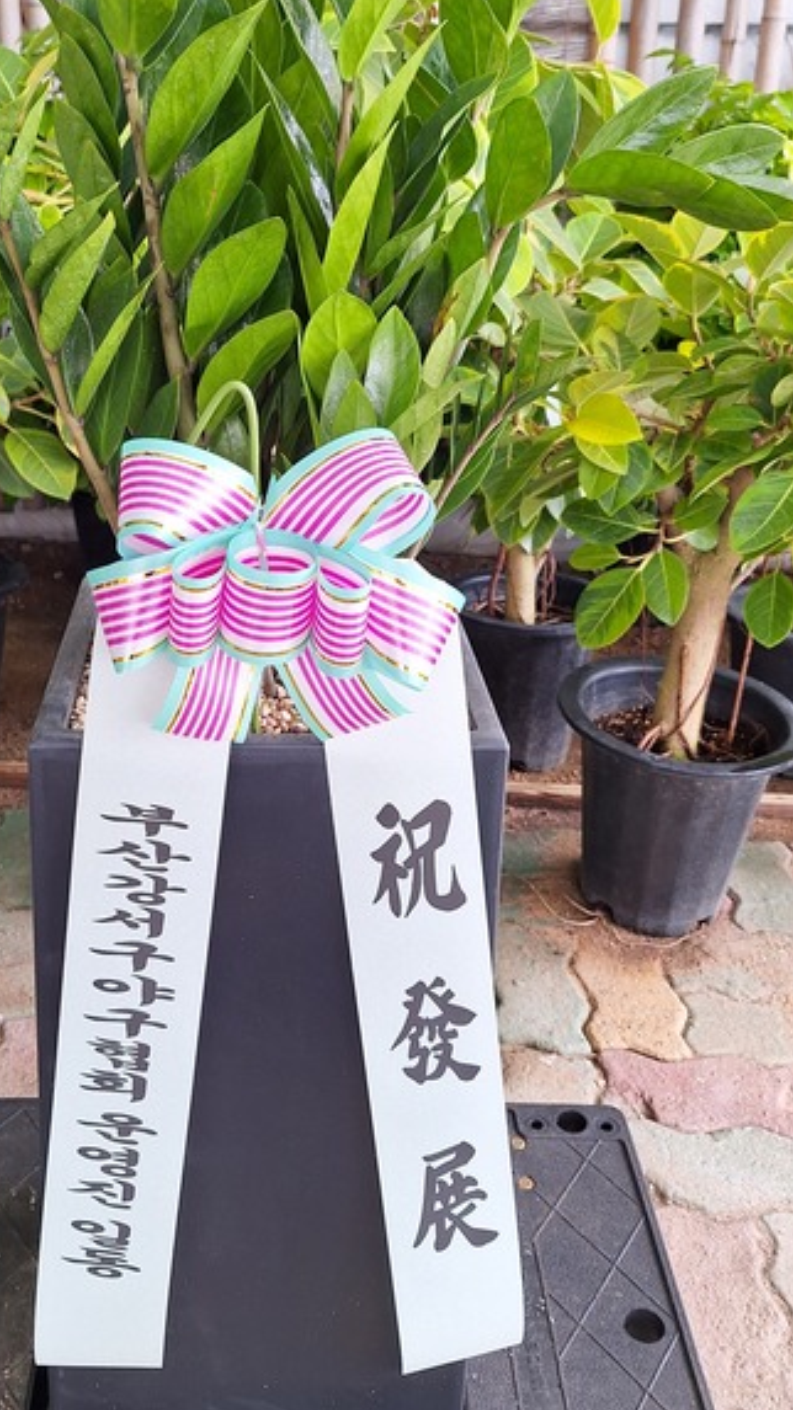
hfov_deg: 33.4
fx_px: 1309
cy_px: 583
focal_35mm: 35
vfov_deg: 56.3
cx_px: 271
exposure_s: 1/120
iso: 40
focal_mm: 5.54
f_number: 1.8
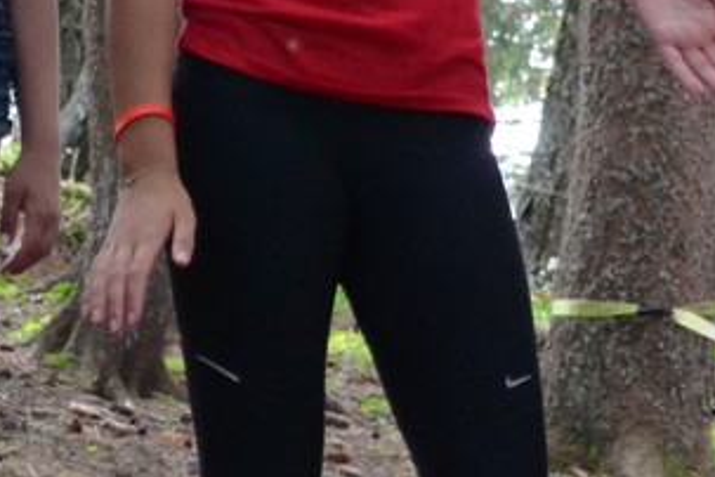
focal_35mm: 279
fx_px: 5535
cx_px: 927
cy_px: 117
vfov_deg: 4.9
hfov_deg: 7.3
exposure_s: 1/200
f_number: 5.6
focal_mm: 55
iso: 3200
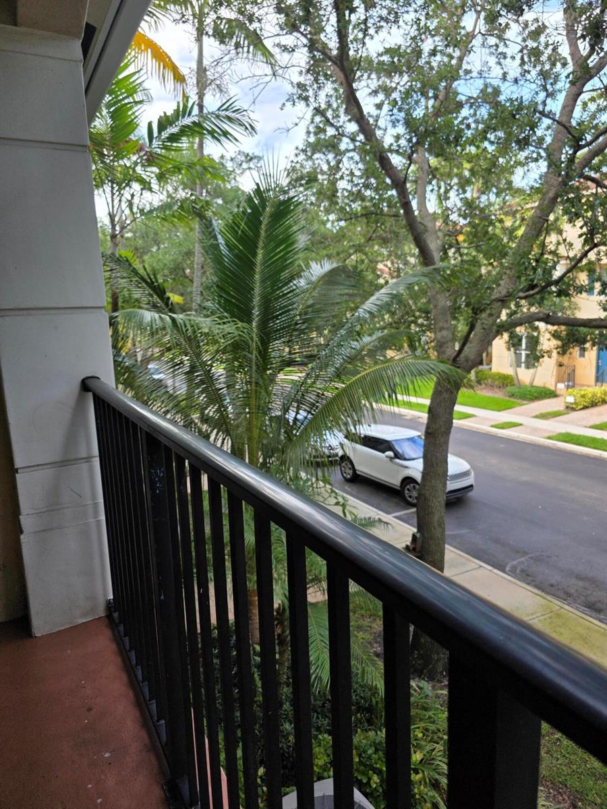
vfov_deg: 73.9
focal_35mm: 23
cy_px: 404
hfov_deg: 58.9
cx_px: 304
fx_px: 538
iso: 50
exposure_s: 1/180
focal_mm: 6.3
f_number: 1.7
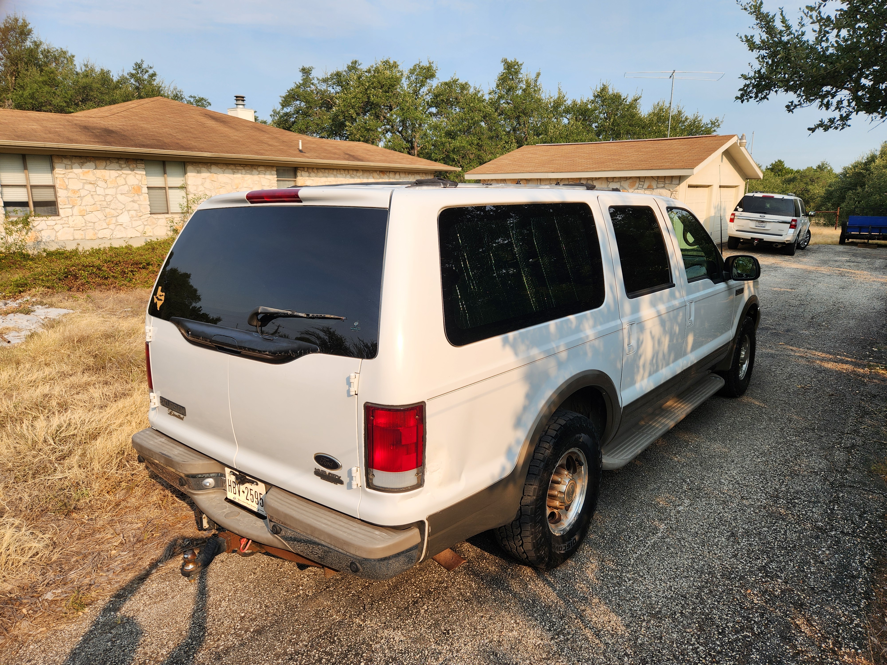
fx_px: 589
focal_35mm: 23
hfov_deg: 73.9
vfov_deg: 58.9
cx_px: 444
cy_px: 332
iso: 20
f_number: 1.8
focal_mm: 5.4
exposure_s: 1/1093
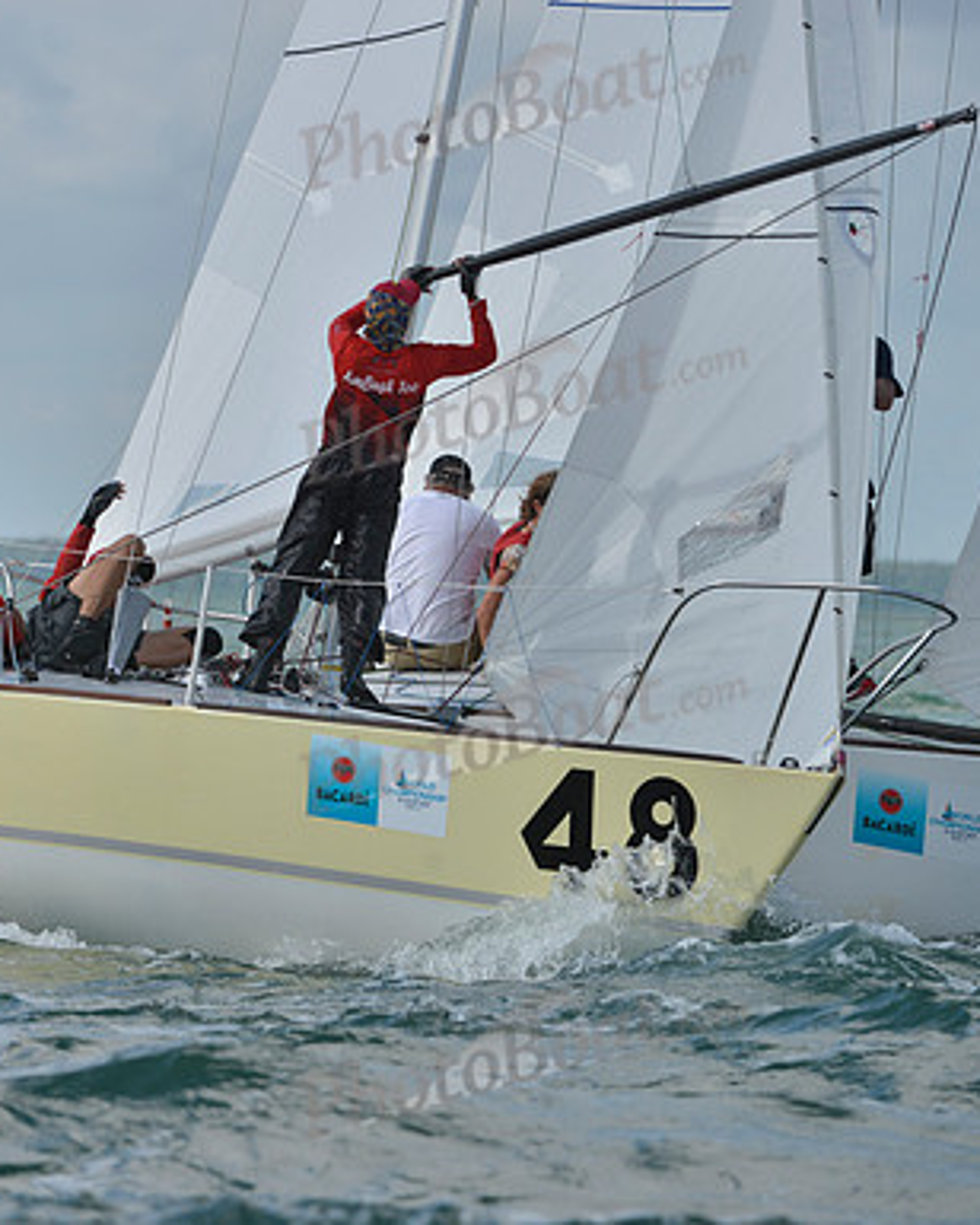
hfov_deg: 3.9
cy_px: 612
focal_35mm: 396
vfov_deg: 4.9
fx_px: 14357
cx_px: 137
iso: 200
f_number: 7.1
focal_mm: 280
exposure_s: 1/1000
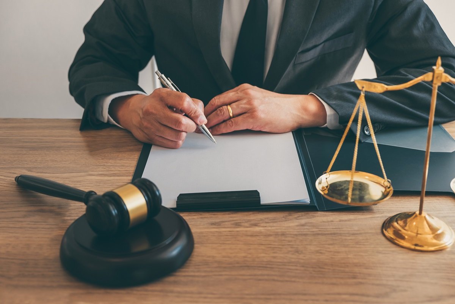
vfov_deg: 29.9
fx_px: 569
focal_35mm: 45
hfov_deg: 43.6
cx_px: 228
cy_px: 152
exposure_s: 1/100
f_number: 3.6
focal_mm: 30.2
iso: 320
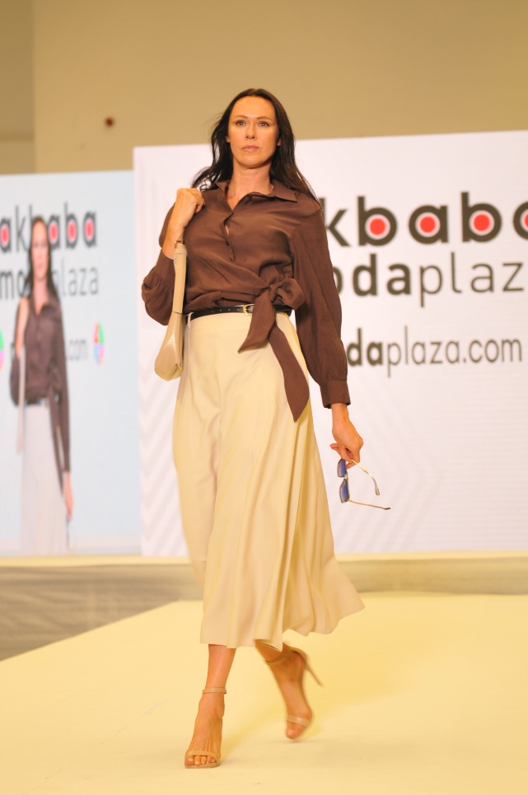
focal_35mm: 105
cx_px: 264
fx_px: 2316
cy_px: 398
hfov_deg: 13.0
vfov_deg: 19.5
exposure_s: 1/100
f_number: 5
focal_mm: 70
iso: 400
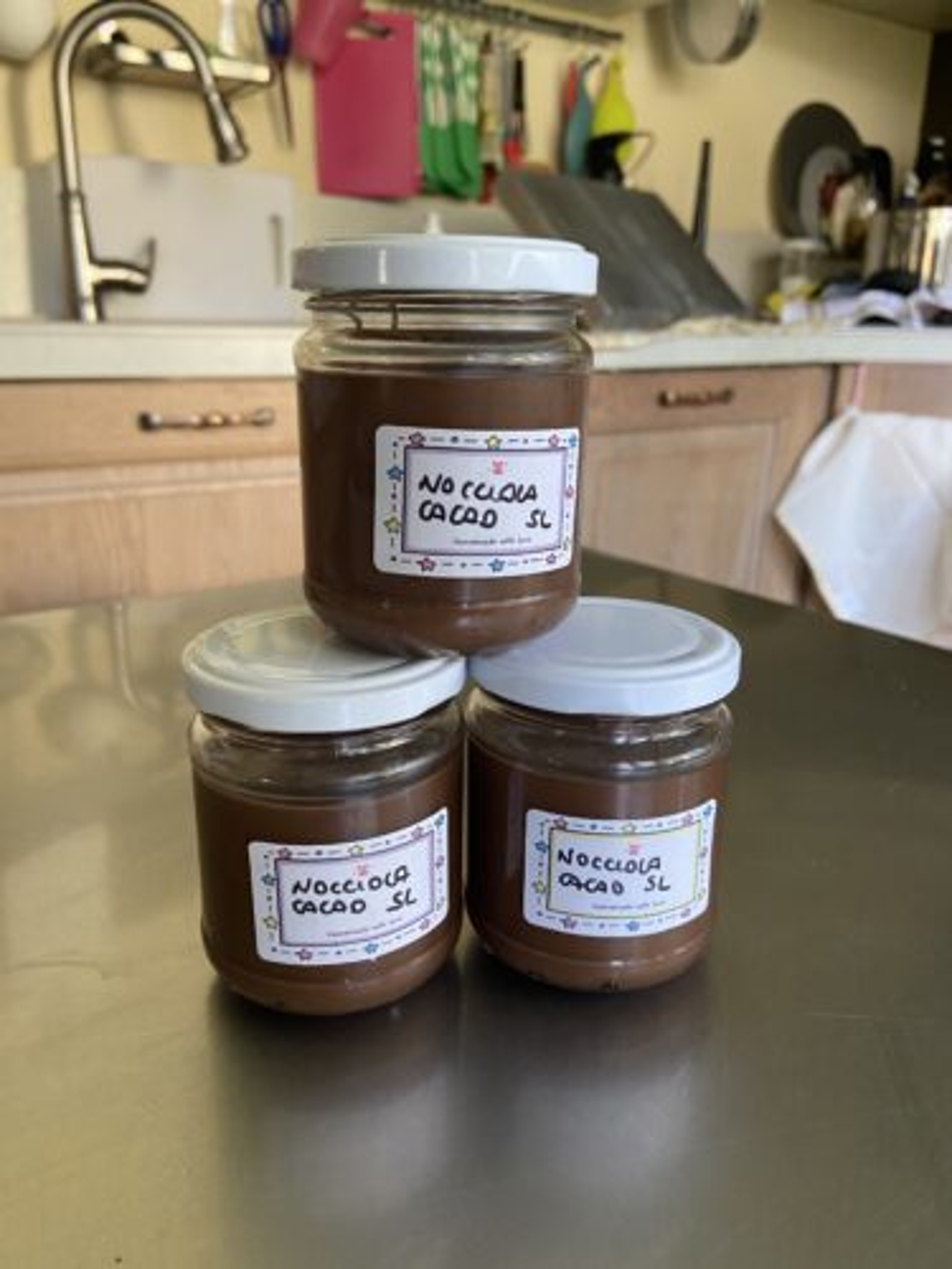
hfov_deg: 53.1
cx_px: 476
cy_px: 634
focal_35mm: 26
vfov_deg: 67.3
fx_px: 953
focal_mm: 4.25
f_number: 1.8
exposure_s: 1/74
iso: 125
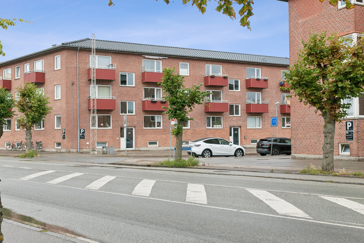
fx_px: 409
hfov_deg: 47.9
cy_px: 122
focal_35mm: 40
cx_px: 182
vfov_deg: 33.0
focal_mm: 27
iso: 400
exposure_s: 1/500
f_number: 10
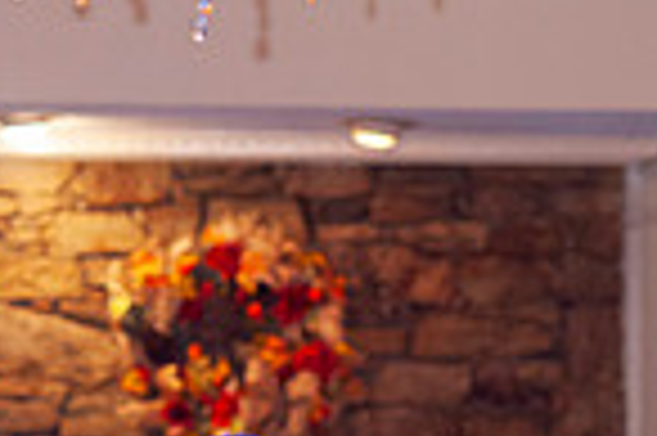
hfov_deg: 7.9
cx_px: 394
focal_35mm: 262
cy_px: 863
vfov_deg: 5.1
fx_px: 4776
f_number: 2.8
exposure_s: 1/160
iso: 1600
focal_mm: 85
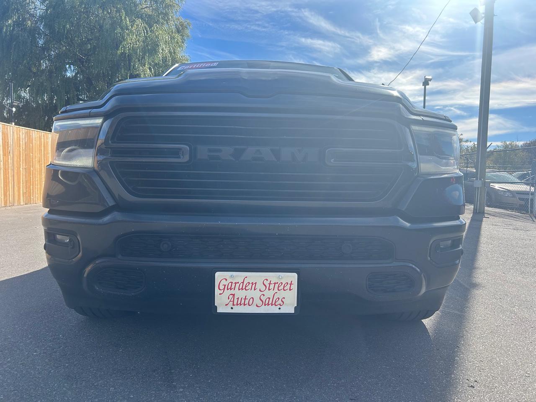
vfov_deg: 53.1
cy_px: 201
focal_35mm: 26
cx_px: 268
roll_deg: -1.7
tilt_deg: -3.1
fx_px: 403
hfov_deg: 67.3
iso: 50
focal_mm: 5.7
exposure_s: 1/2299
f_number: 1.5
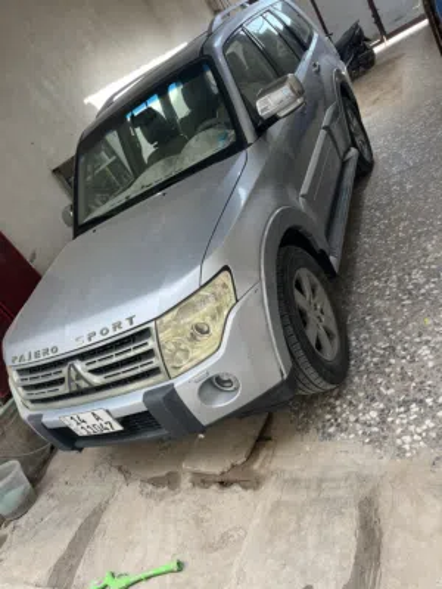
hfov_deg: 53.1
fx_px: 443
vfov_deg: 67.3
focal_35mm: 26
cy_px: 294
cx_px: 221
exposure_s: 1/197
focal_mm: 5.1
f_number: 1.6
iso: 40
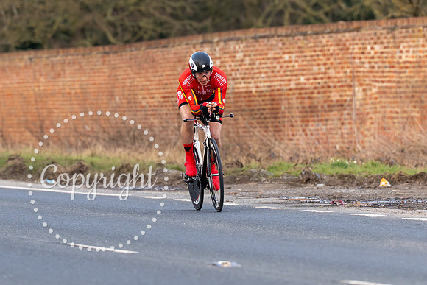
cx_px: 204
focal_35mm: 393
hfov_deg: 5.2
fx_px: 4658
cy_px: 106
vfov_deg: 3.5
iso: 320
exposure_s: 1/800
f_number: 3.5
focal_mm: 200
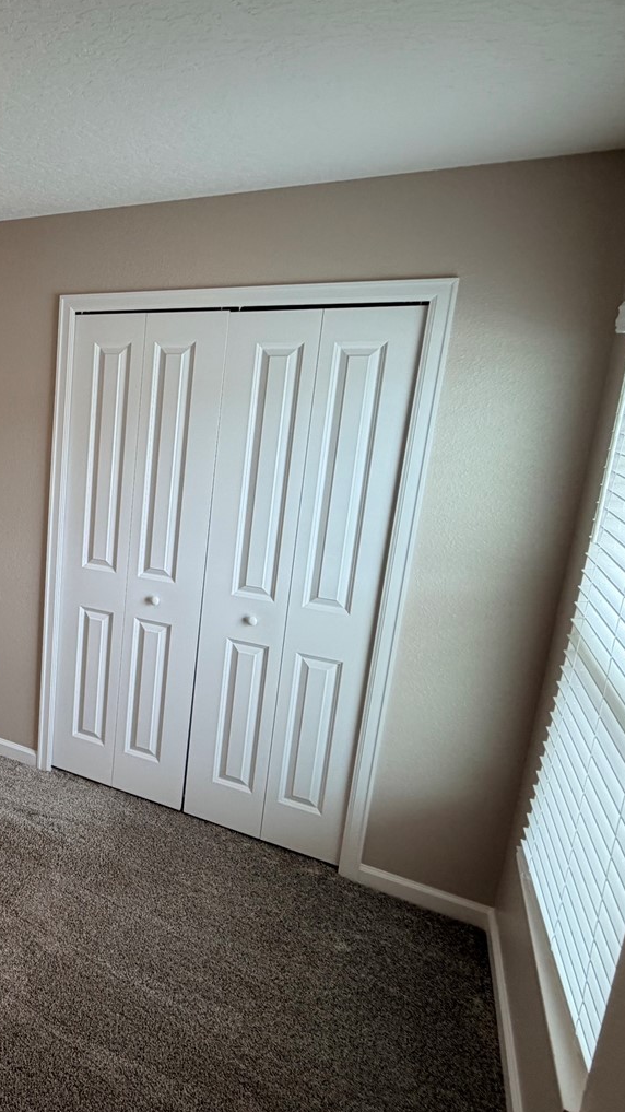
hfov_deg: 39.7
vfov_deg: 76.2
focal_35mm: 24
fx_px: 707
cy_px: 522
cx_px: -49
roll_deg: -0.9
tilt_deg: -10.9
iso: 100
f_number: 2.2
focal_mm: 2.22
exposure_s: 1/120
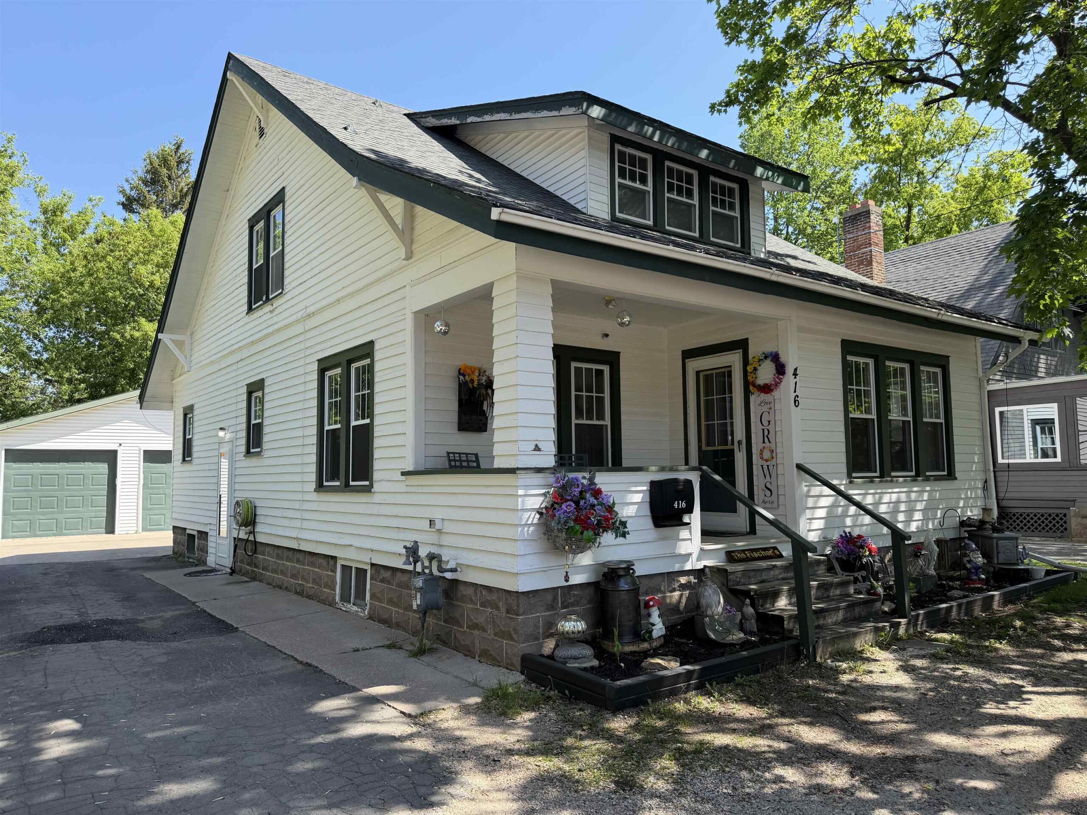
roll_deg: +1.3
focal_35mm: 24
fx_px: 754
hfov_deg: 71.6
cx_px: 544
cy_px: 408
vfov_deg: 56.8
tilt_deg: +4.3
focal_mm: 6.76
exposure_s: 1/1385
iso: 100
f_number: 1.78
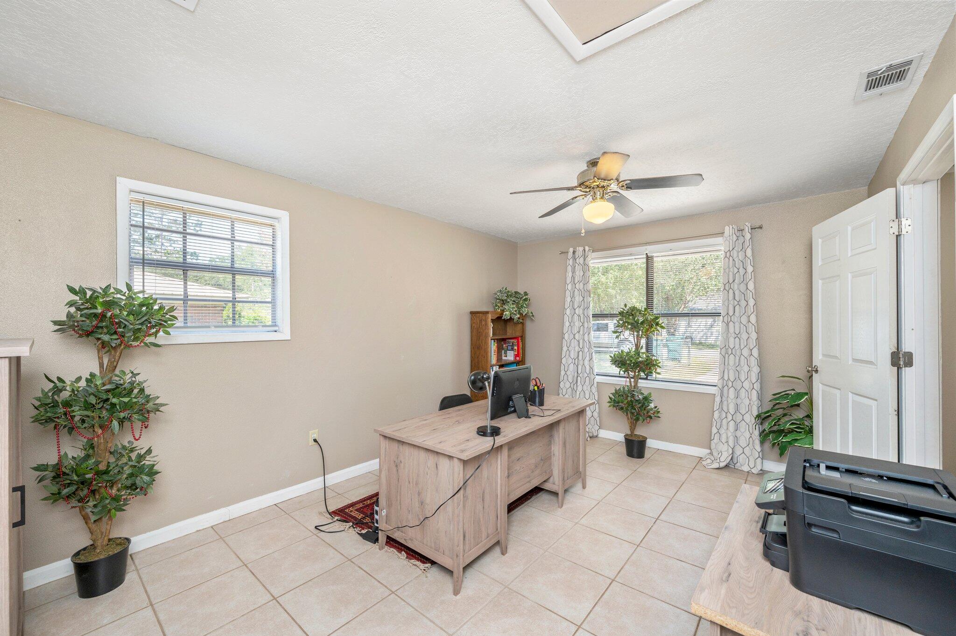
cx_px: 478
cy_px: 318
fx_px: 371
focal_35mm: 14
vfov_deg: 81.1
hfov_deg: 104.3
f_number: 7.1
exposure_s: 1/50
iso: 400
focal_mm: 14
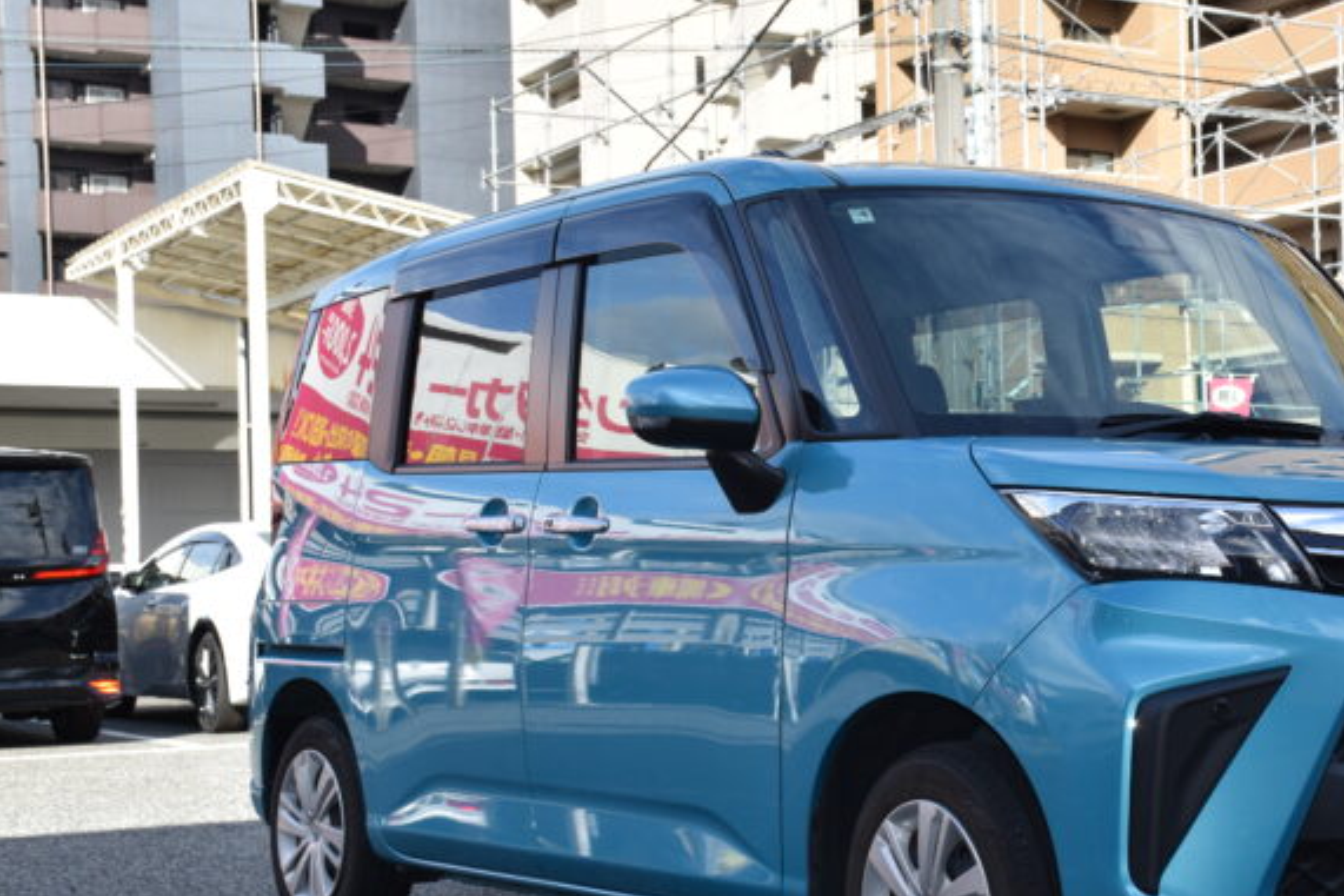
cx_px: 1052
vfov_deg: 21.3
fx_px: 2382
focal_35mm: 64
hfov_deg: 30.8
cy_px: 553
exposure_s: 1/200
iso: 100
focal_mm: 27
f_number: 8
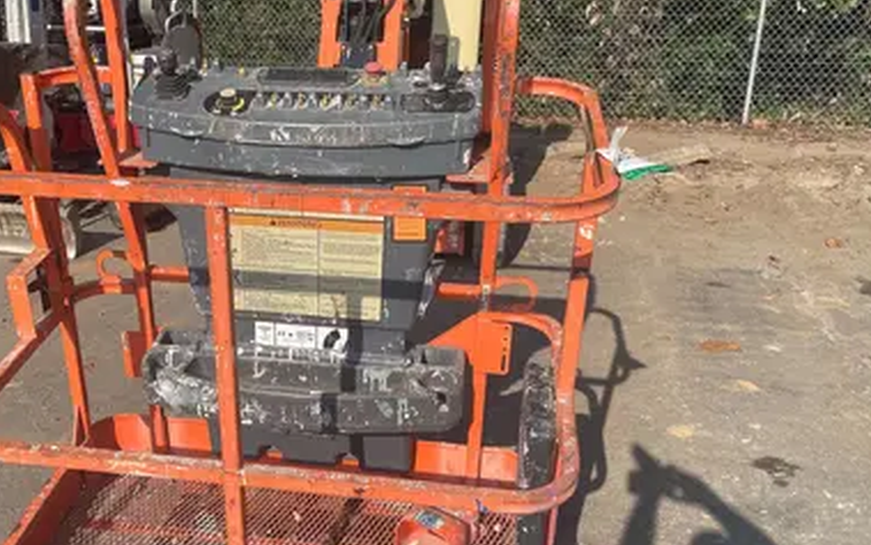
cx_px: 287
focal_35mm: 40
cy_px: 346
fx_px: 950
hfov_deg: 48.4
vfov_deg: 31.8
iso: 32
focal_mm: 4.2
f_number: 1.6
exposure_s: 1/3040
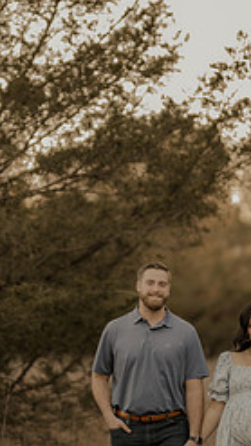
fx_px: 1916
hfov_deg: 7.5
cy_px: 240
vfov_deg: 13.3
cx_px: 143
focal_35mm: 162
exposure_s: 1/250
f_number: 1.4
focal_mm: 85
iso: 100
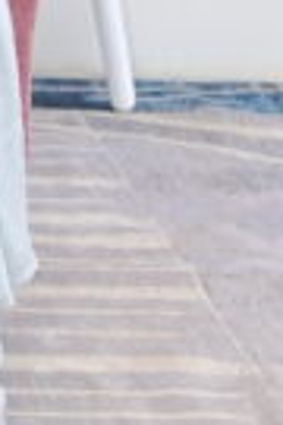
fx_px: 2511
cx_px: -380
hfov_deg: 6.2
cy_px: -527
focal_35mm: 213
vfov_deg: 8.9
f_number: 5
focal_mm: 32
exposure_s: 1/250
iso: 500
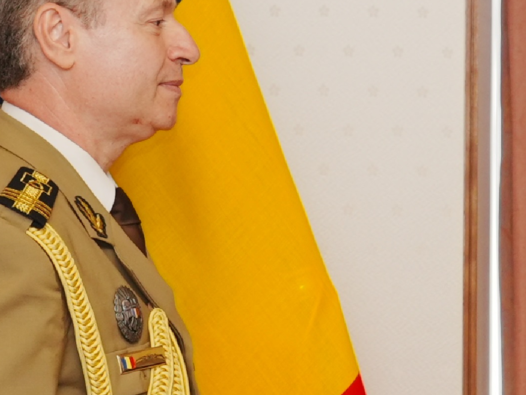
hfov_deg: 9.1
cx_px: 641
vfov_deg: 6.9
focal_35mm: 215
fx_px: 3268
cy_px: 277
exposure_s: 1/200
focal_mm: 56
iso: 500
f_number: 4.5
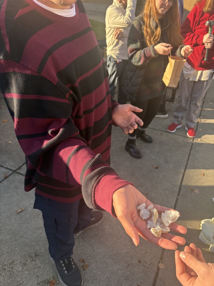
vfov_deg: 67.3
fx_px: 214
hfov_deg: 53.1
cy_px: 143
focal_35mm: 26
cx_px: 107
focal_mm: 5.96
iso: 50
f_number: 1.6
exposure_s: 1/791
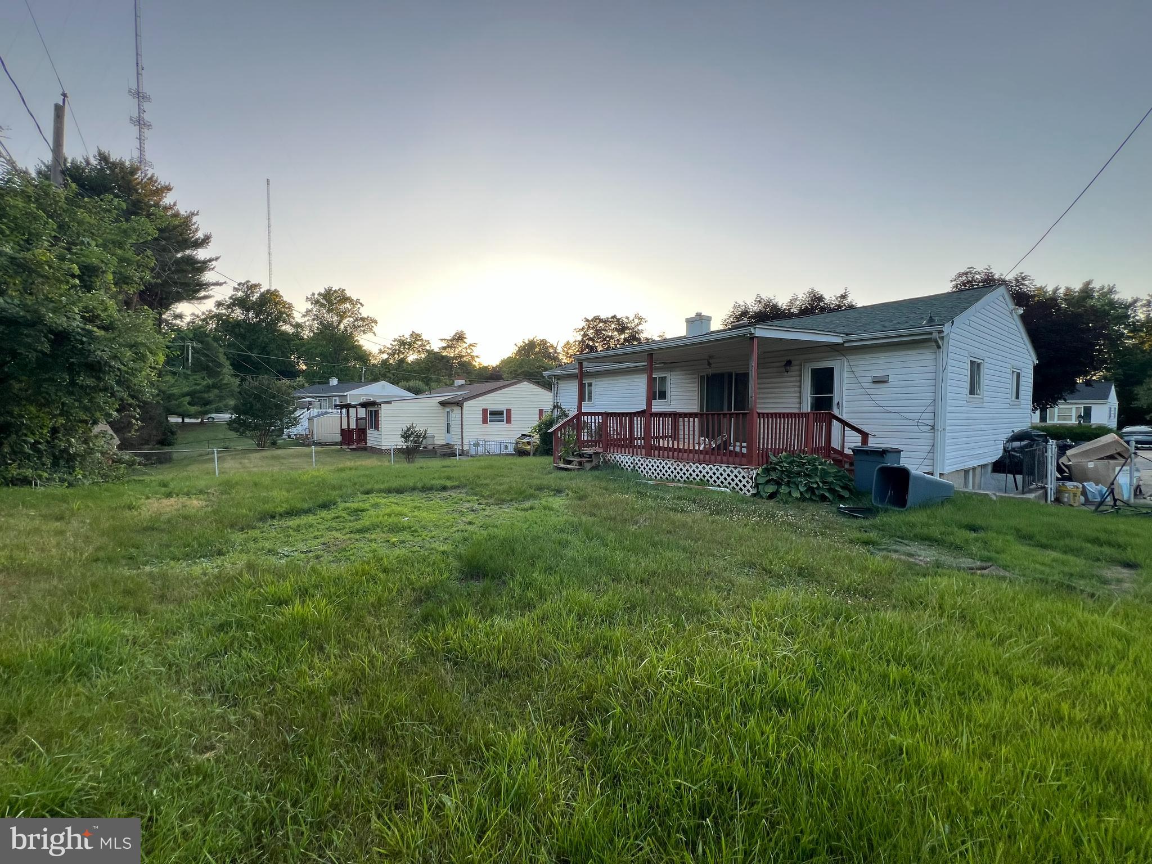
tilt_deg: -2.7
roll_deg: +0.1
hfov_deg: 106.2
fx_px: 433
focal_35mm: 13
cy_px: 432
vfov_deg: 89.9
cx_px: 576
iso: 32
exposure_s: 1/100
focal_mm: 1.57
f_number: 1.8
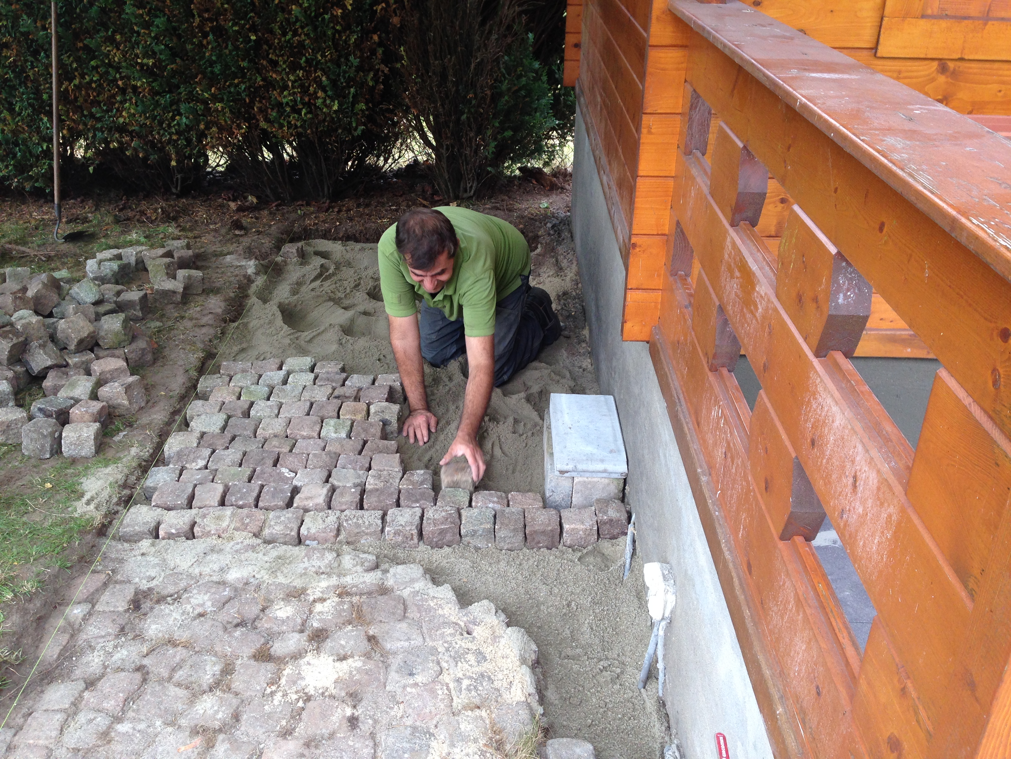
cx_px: 506
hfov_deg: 55.4
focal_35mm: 33
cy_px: 380
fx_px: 964
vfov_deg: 42.9
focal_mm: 4.12
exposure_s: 1/120
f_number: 2.4
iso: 80
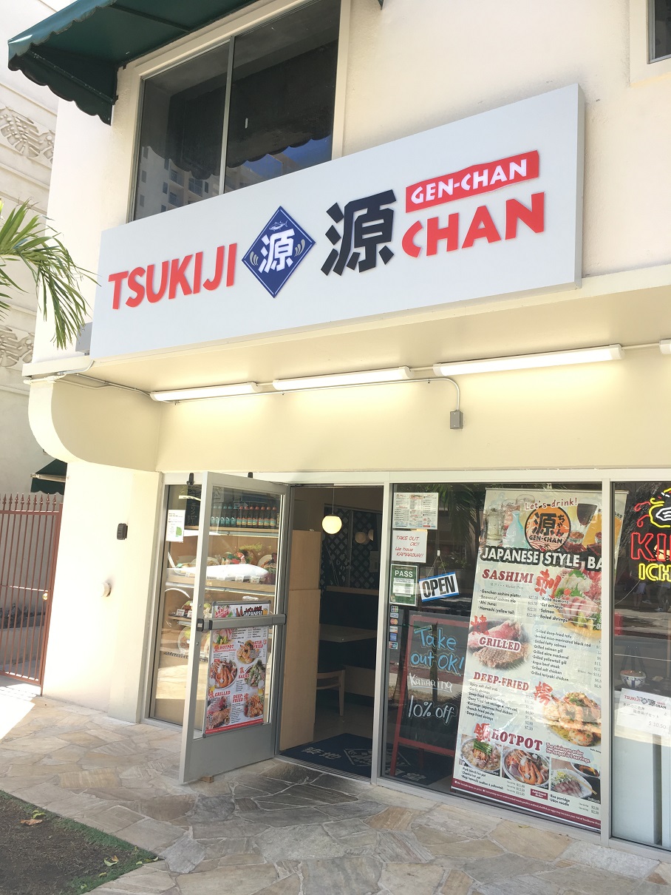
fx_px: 749
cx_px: 336
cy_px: 448
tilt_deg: +8.4
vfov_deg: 61.6
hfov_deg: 48.2
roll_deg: -3.7
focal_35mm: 29
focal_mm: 4.15
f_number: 2.2
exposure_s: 1/138
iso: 25
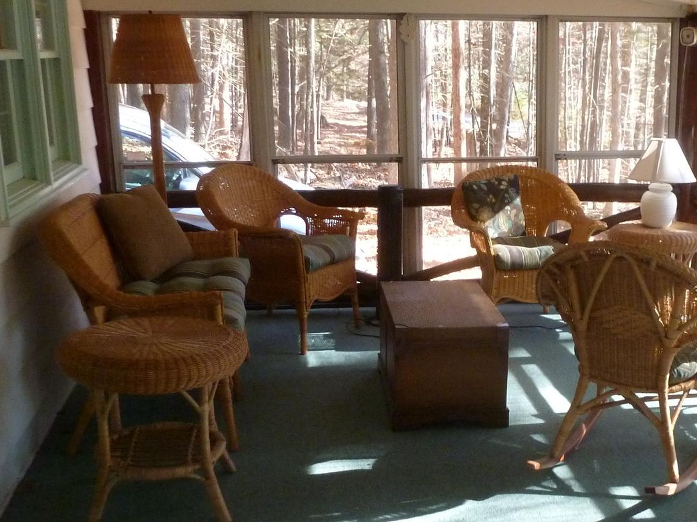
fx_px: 946
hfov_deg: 39.5
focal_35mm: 47
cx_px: 509
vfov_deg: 30.7
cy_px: 337
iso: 400
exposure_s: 1/60
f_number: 3.3
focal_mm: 4.3
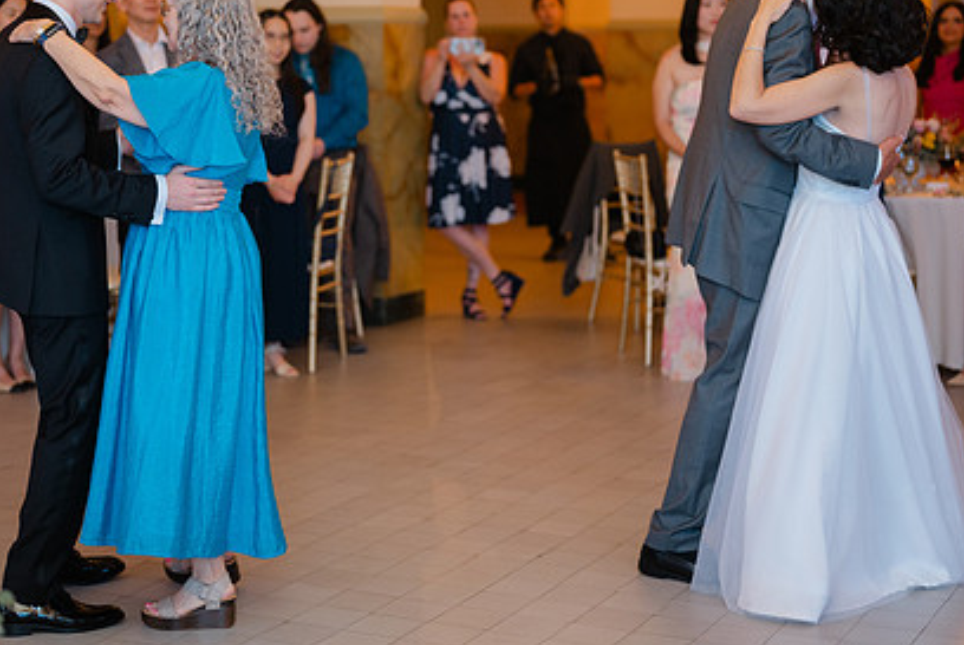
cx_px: 411
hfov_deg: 28.4
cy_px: 216
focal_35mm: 71
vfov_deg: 19.2
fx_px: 1903
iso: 320
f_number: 1.8
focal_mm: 50
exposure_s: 1/125
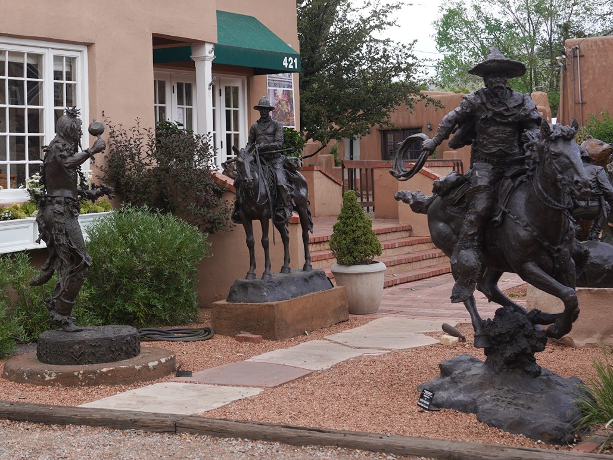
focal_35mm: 71
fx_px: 1257
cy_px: 112
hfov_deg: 27.1
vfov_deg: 20.6
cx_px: 163
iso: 100
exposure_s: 1/100
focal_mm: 38
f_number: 5.6
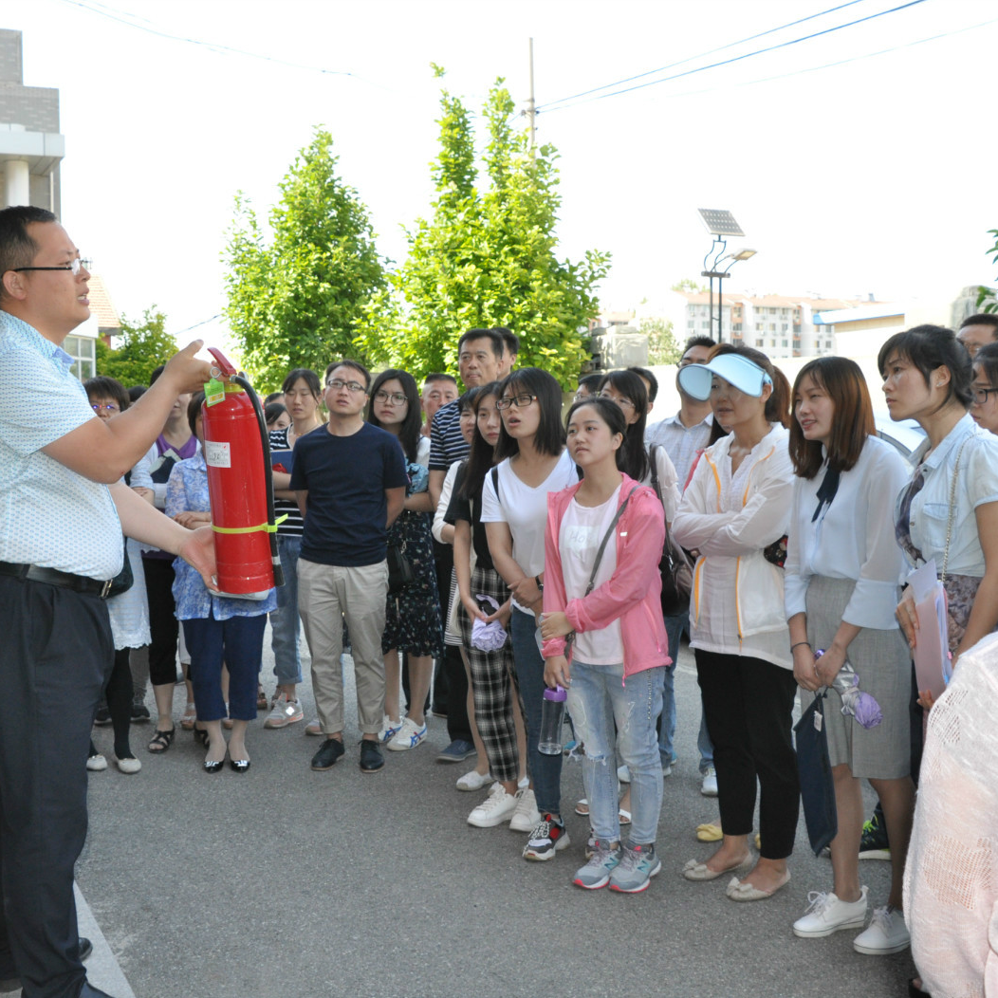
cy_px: 503
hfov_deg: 41.1
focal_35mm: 41
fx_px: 1326
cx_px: 415
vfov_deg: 41.3
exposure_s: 1/200
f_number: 8
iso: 500
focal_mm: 21
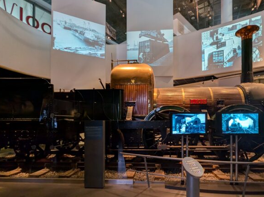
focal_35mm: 18
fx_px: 137
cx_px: 155
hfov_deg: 86.9
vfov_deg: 70.8
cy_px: 118
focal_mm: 1.95
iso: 197
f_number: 2.2
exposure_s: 1/22.5
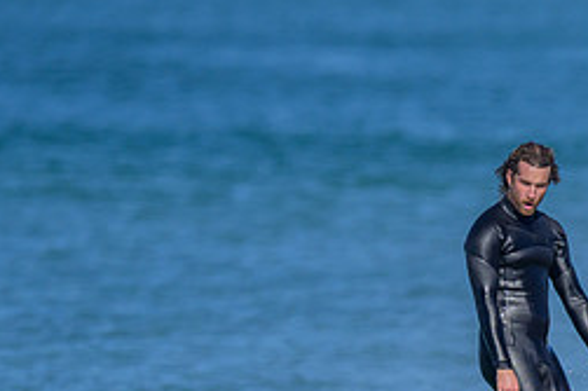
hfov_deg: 0.8
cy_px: 566
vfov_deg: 0.5
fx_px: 41230
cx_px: 627
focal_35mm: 2526
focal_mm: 800
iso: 280
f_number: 6.3
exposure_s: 1/2000
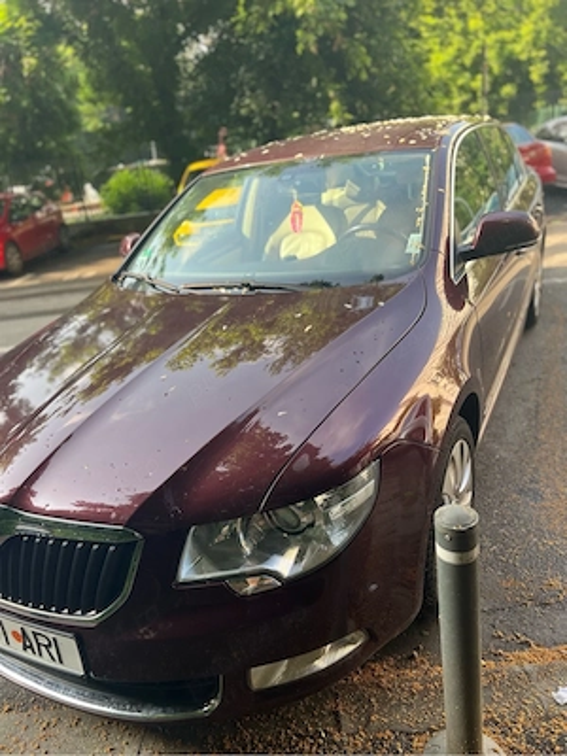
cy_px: 378
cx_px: 284
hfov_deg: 53.1
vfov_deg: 67.3
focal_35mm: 26
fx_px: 568
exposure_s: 1/307
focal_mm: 5.7
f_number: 1.5
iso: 50
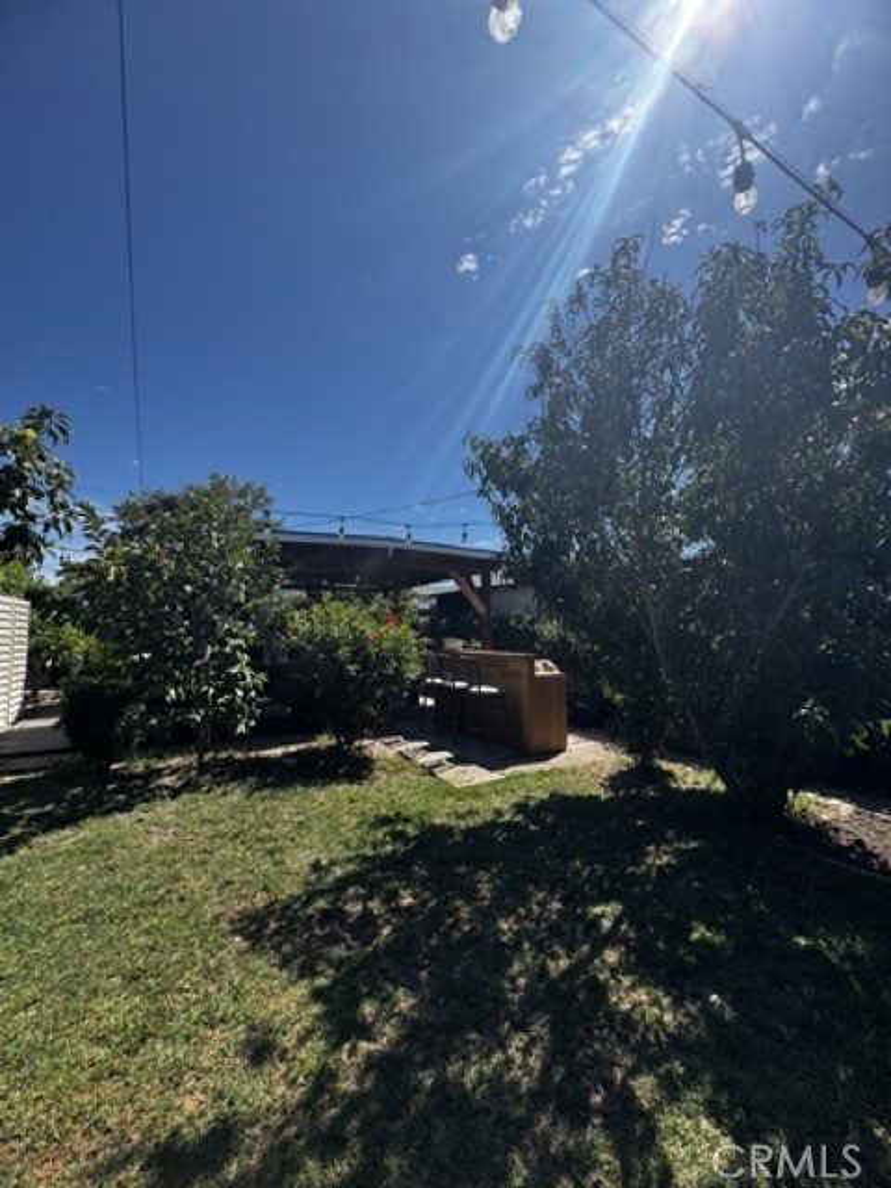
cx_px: 446
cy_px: 594
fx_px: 480
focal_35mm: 14
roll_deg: -0.1
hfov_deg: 85.7
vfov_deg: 102.1
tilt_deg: +7.2
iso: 50
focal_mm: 2.22
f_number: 2.2
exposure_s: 1/1299
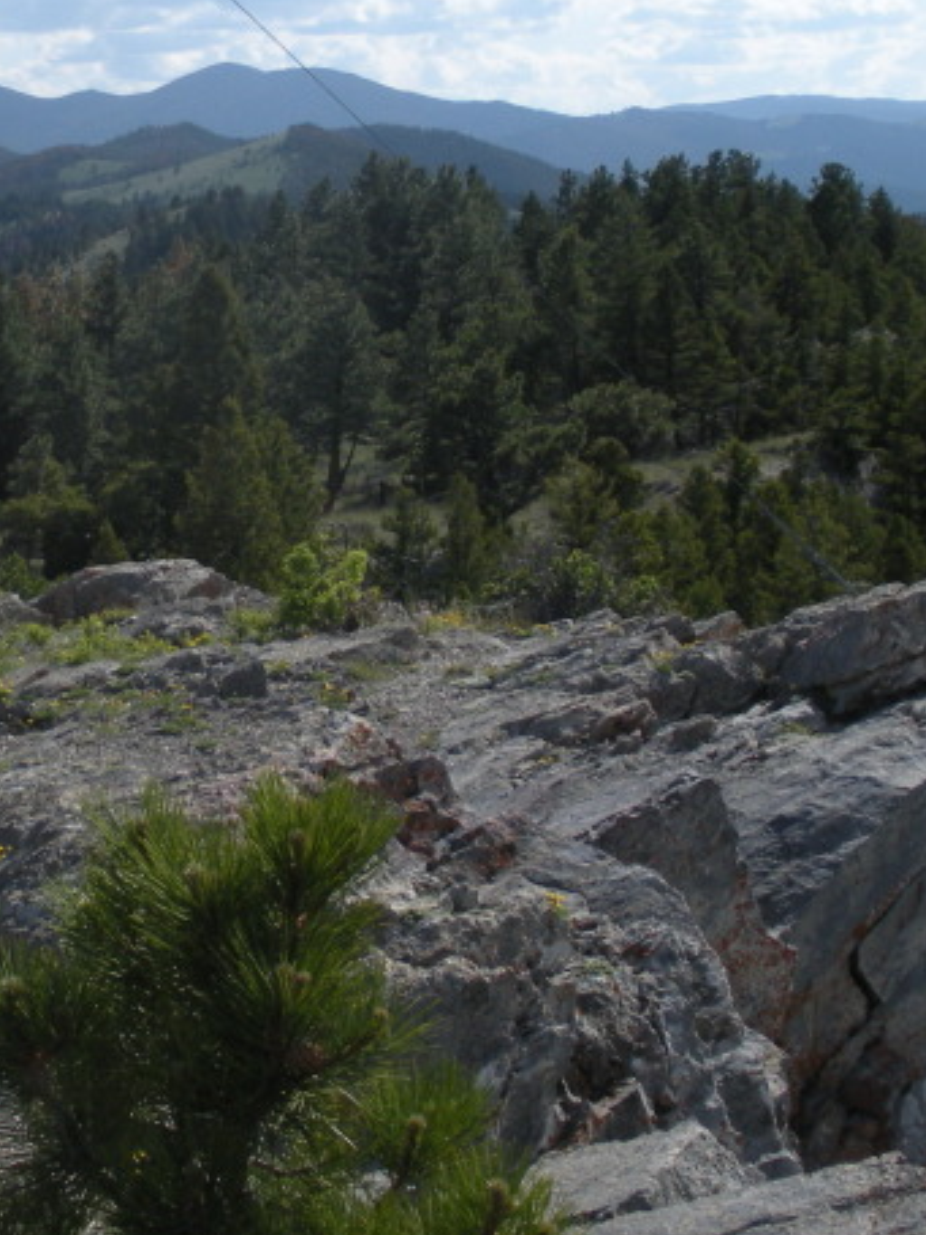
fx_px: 2890
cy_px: 320
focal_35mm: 81
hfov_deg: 18.2
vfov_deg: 23.9
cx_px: 323
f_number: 3.5
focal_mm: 6.3
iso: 64
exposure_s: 1/1100
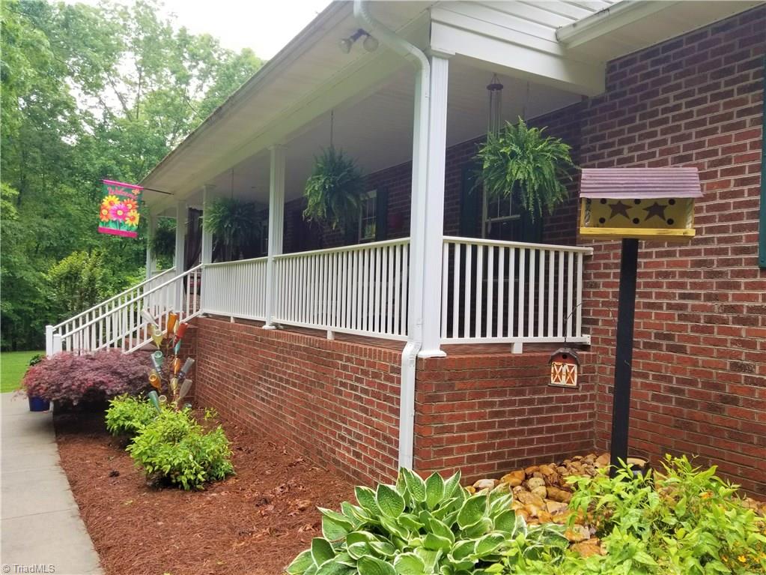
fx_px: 575
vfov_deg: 53.1
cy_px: 288
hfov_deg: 67.3
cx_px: 383
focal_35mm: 26
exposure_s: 1/175
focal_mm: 4.25
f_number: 1.7
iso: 50
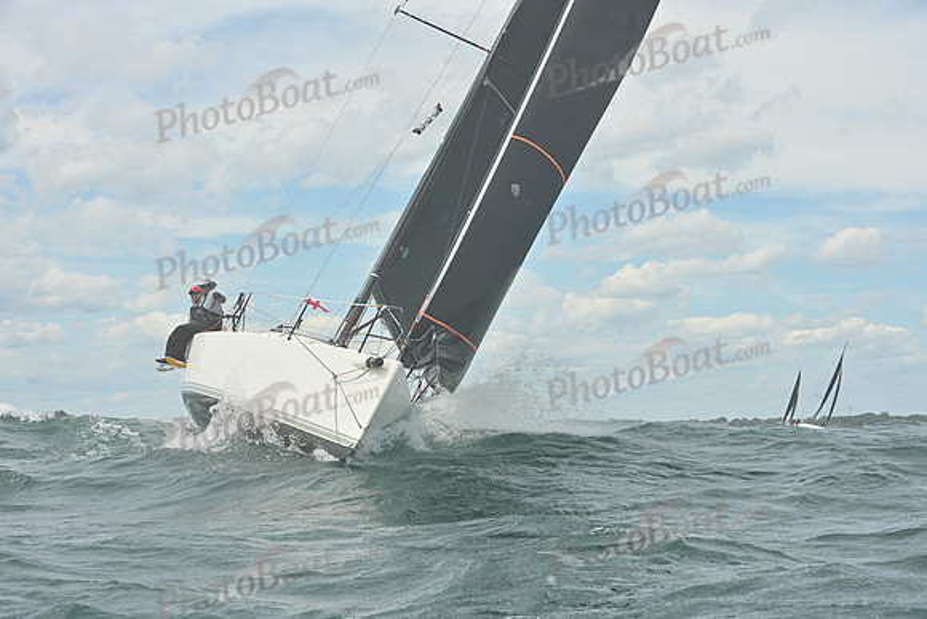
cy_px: 310
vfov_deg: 19.5
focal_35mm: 70
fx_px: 1803
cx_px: 464
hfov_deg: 28.8
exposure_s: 1/1250
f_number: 10
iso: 320
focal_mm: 70
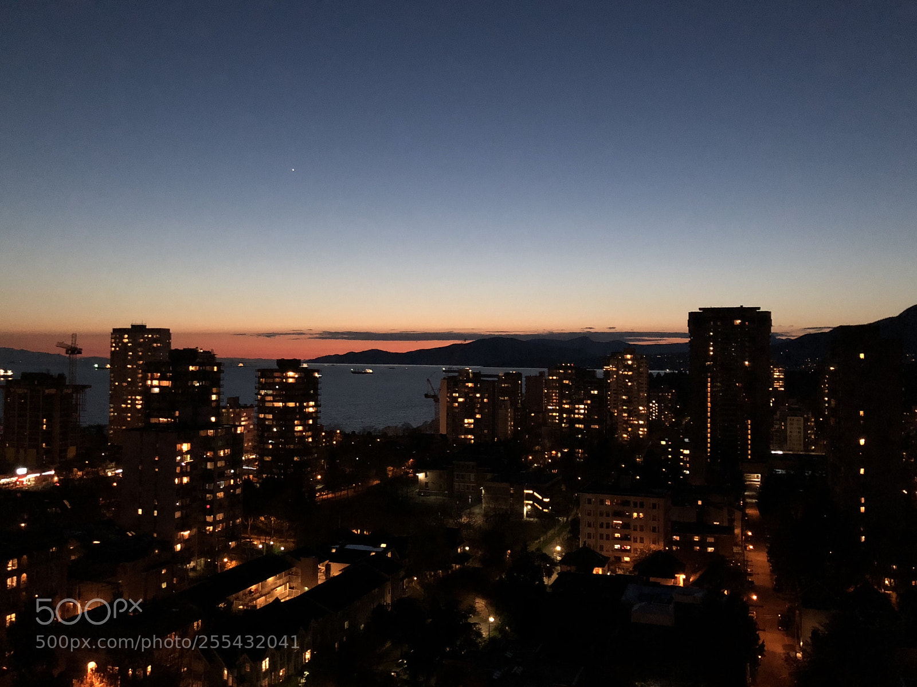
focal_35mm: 28
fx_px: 742
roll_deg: -4.7
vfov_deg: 49.7
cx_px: 458
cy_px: 344
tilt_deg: +2.1
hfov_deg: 63.5
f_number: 1.8
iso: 80
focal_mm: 4
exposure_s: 1/4
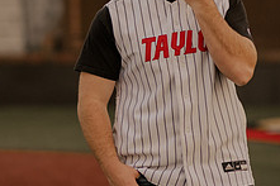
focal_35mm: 334
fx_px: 2596
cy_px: 25
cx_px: 157
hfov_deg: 6.2
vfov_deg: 4.1
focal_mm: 85
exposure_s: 1/2500
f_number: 1.4
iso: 800
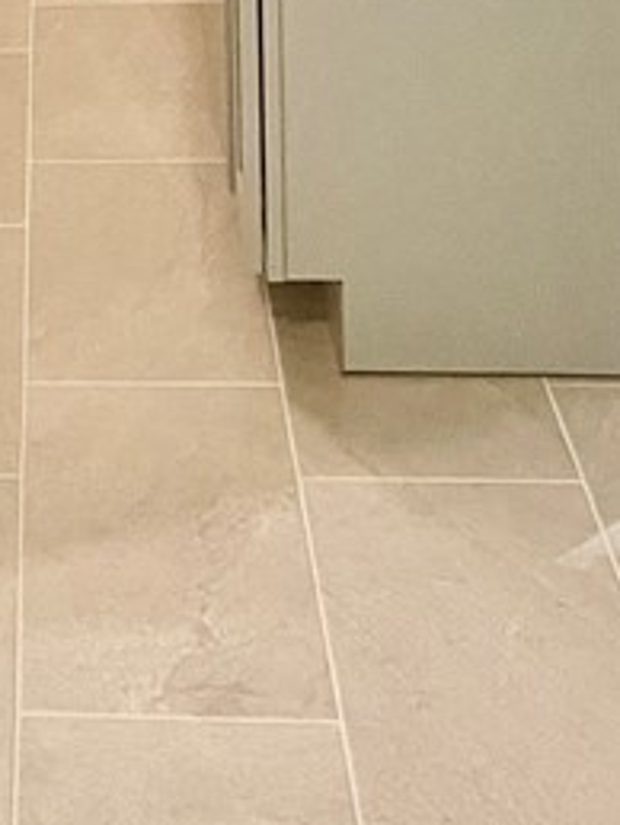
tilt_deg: -10.3
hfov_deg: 13.7
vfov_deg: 17.0
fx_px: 2456
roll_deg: +3.3
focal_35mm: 103
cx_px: -233
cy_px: -457
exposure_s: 1/60
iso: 500
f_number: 1.6
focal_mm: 5.1
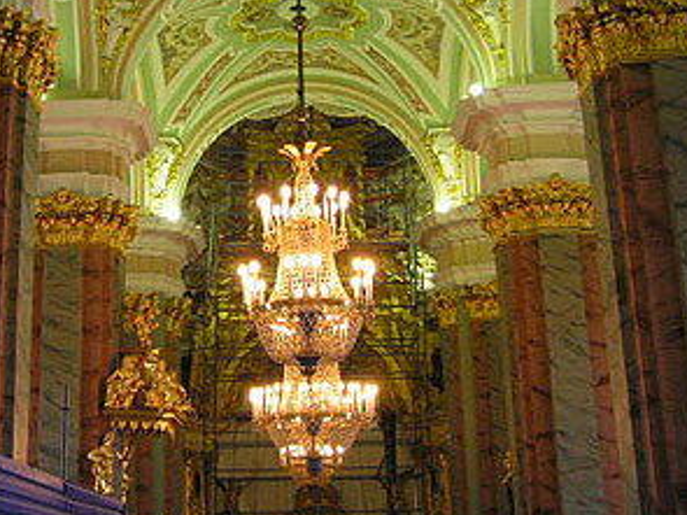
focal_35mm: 58
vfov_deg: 25.0
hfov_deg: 33.1
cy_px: 135
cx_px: 272
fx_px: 1151
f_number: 2.8
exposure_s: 1/30
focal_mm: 6.3
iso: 200
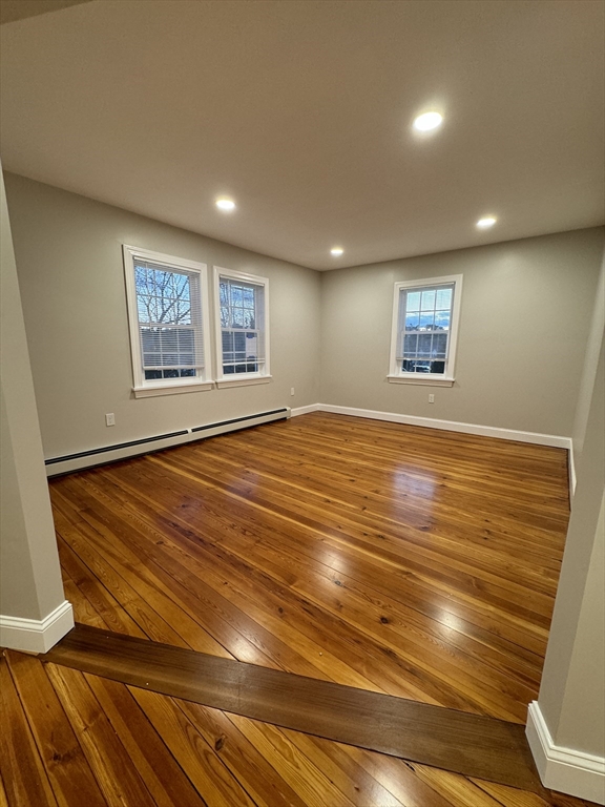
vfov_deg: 102.1
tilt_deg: -8.3
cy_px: 404
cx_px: 302
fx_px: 326
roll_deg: +1.5
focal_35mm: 14
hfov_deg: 85.7
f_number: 2.2
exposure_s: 1/60
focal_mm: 2.22
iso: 200
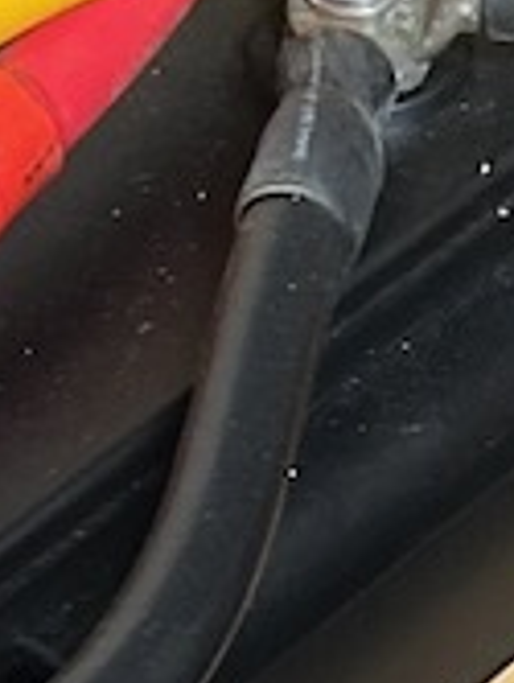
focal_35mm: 200
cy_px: 1489
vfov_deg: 9.1
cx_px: 637
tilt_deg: -60.0
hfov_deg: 7.4
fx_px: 3950
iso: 200
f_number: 1.5
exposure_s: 1/60
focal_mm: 5.7
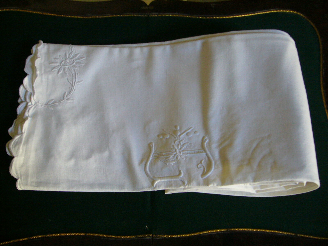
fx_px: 332
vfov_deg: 40.7
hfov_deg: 52.6
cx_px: 164
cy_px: 123
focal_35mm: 35
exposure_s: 1/8
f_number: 2.8
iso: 200
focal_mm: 5.8
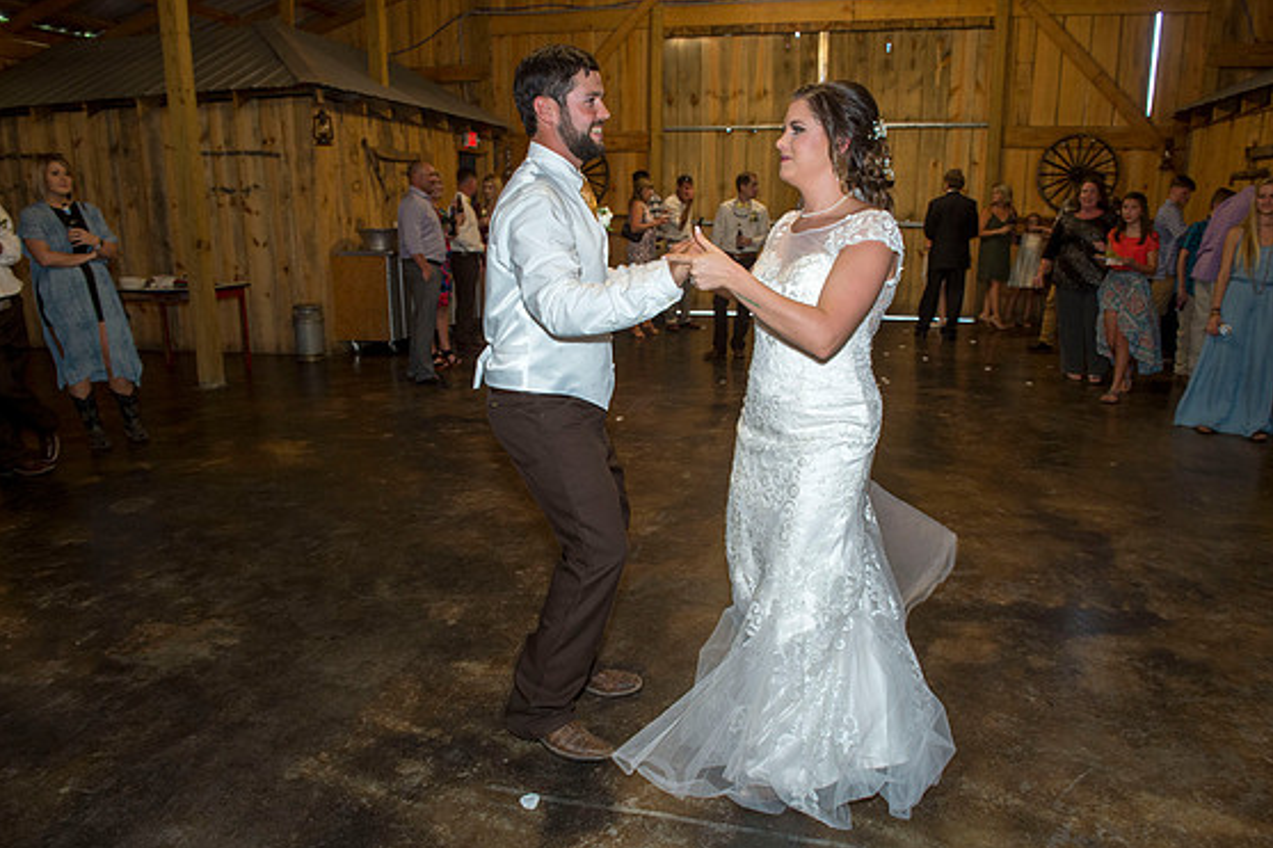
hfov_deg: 71.5
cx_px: 640
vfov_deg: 51.2
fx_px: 884
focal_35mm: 25
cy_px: 439
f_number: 8
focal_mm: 24
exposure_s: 1/60
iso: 1600
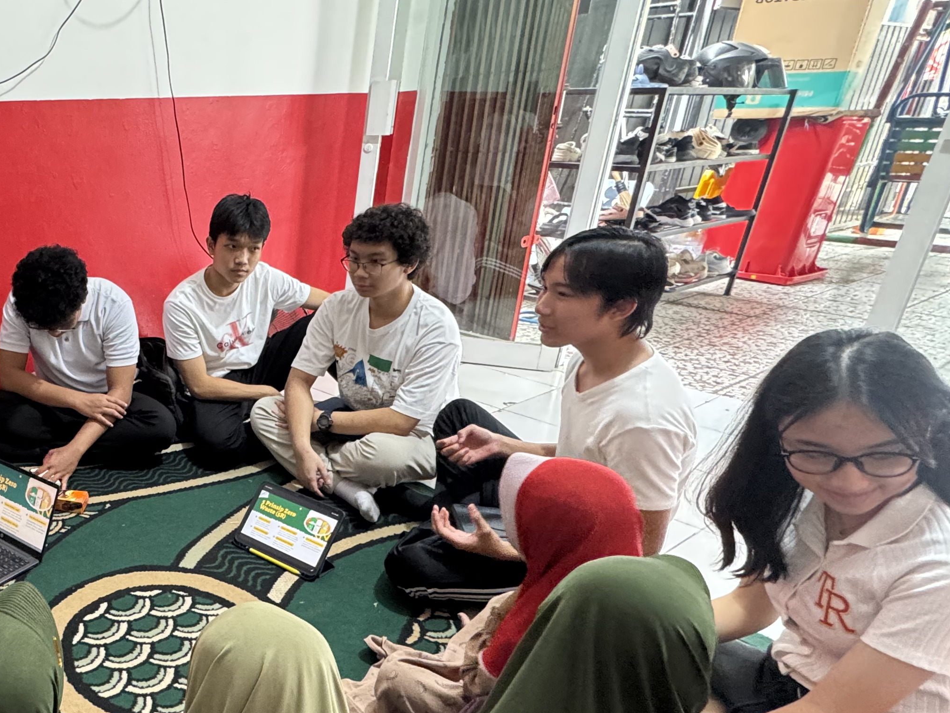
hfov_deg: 54.5
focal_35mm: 28
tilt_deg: -22.0
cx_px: 81
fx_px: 768
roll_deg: +1.4
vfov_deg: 49.5
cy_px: 426
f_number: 2.2
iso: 400
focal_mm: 2.22
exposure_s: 1/50
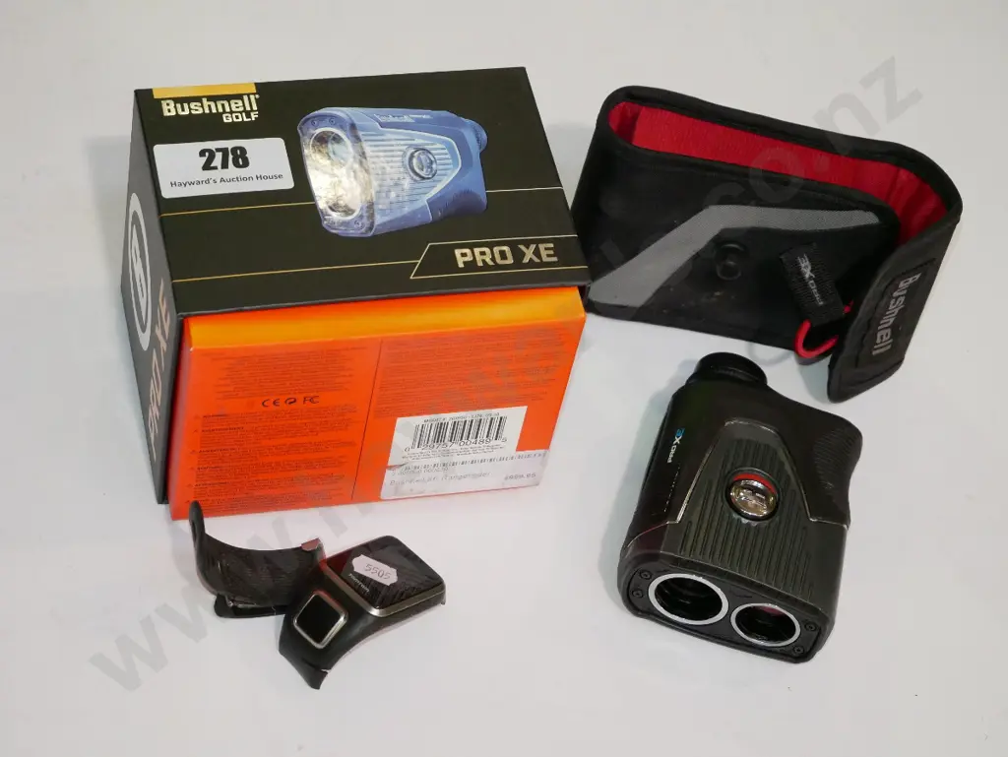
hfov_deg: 20.9
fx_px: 2739
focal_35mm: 94
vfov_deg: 15.7
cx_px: 504
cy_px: 378
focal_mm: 47
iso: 3200
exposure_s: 1/160
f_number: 5.6
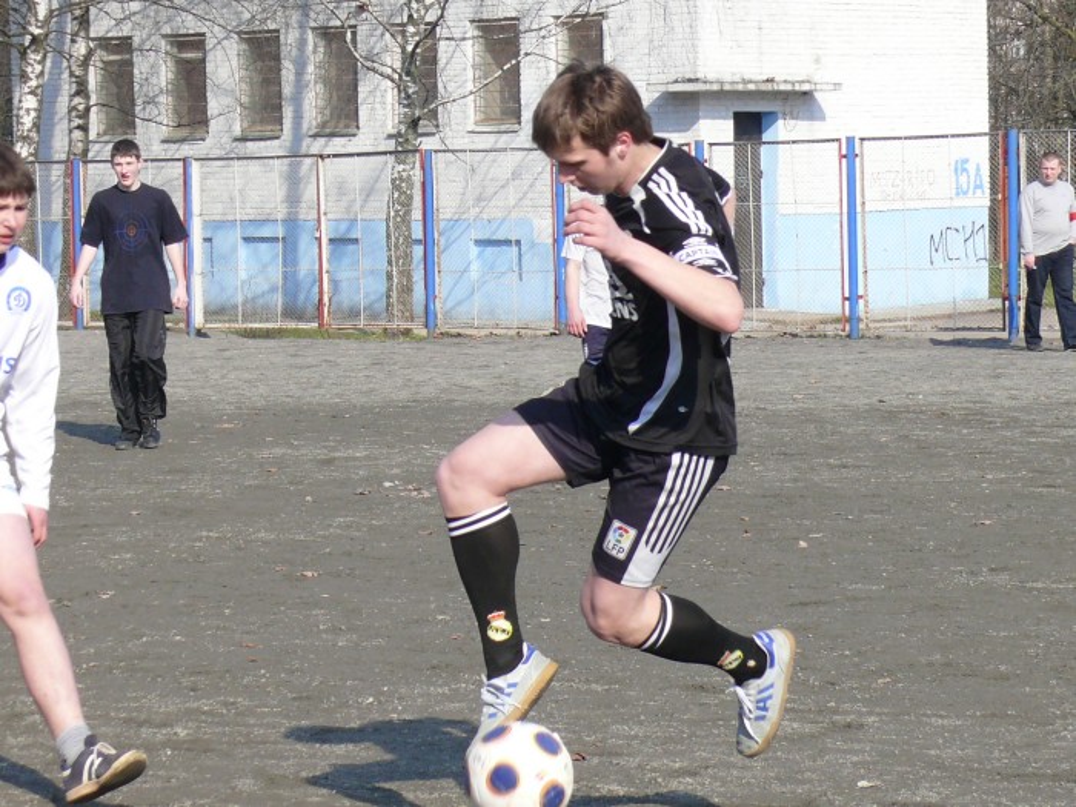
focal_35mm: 130
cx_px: 538
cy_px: 404
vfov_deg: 11.4
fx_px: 4041
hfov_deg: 15.2
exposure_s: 1/640
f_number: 4
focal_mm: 15.4
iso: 100
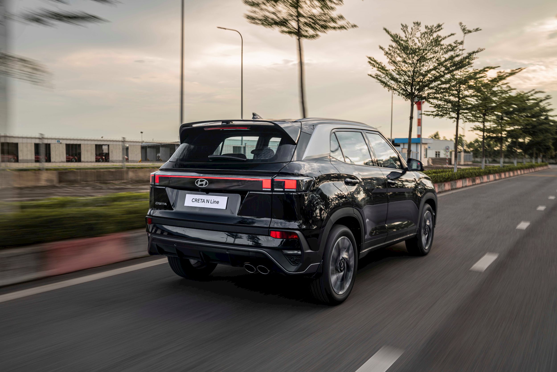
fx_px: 495
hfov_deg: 58.7
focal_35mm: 32
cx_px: 278
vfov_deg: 41.1
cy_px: 186
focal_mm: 32
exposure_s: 1/40
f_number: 5.6
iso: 100
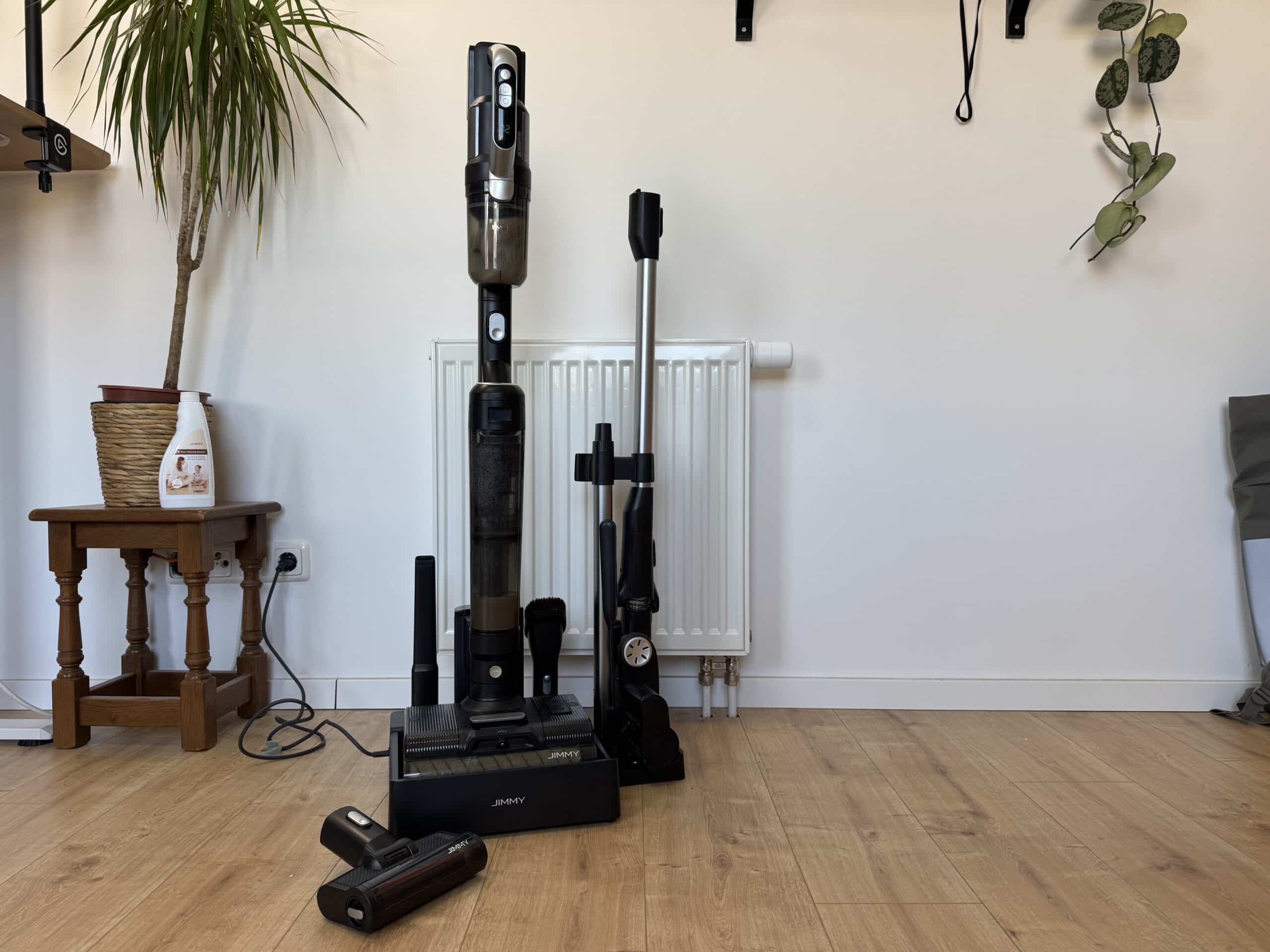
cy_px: 476
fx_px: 881
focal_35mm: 24
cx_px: 635
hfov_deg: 71.6
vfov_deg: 56.8
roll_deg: +0.7
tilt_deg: -0.8
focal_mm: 6.76
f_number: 1.78
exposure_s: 1/174
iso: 64
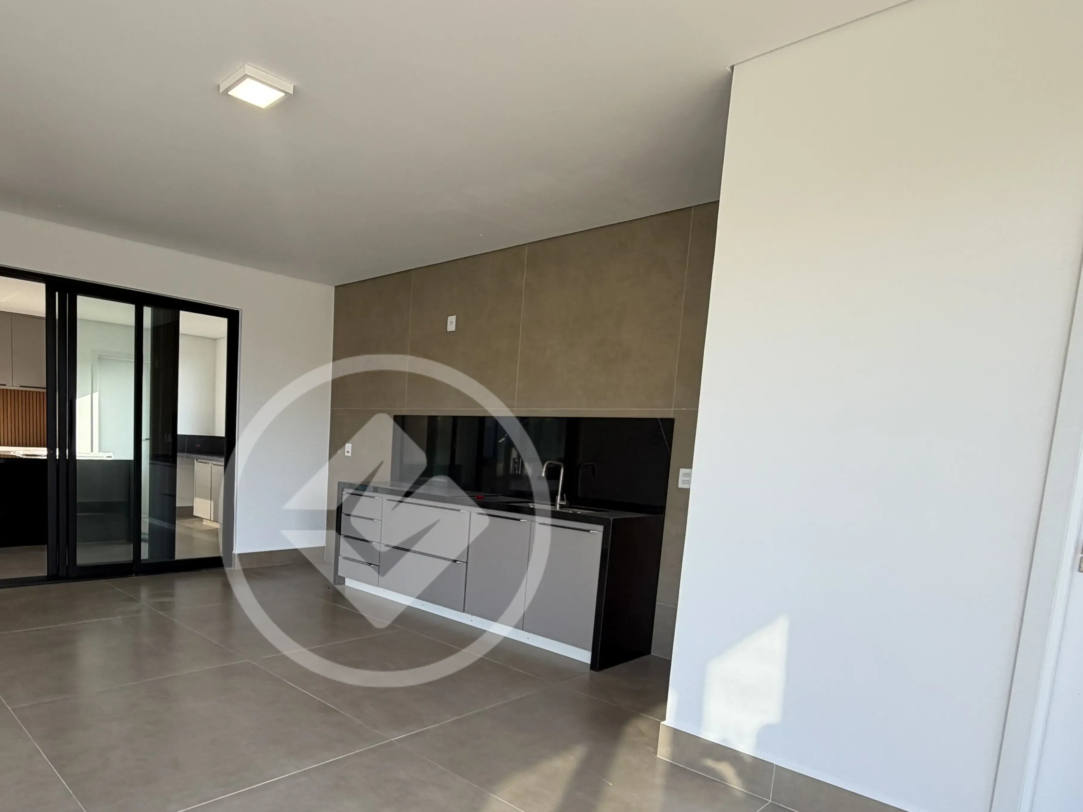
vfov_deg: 60.1
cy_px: 521
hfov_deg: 74.6
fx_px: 688
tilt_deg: -6.8
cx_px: 385
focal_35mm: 22
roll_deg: -2.0
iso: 40
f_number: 2.2
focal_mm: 2.22
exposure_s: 1/120
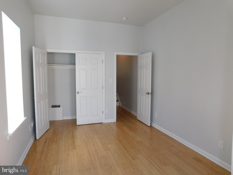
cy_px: 88
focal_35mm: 23
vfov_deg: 58.9
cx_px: 116
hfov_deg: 73.9
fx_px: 155
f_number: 3
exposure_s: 1/60
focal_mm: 4
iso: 125
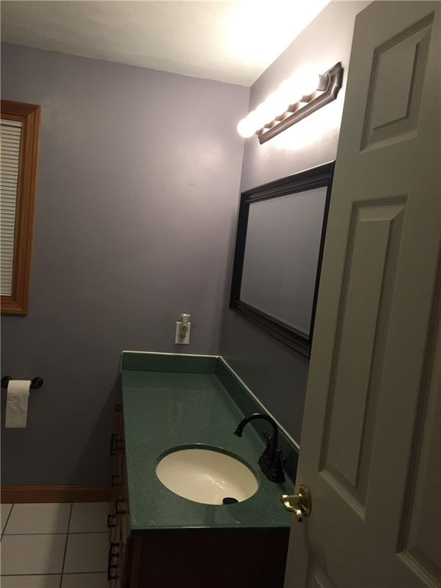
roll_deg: -6.0
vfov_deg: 61.7
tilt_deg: -6.4
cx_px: 220
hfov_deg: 48.2
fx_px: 493
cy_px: 294
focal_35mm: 29
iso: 40
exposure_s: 1/30
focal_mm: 4.15
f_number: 2.2
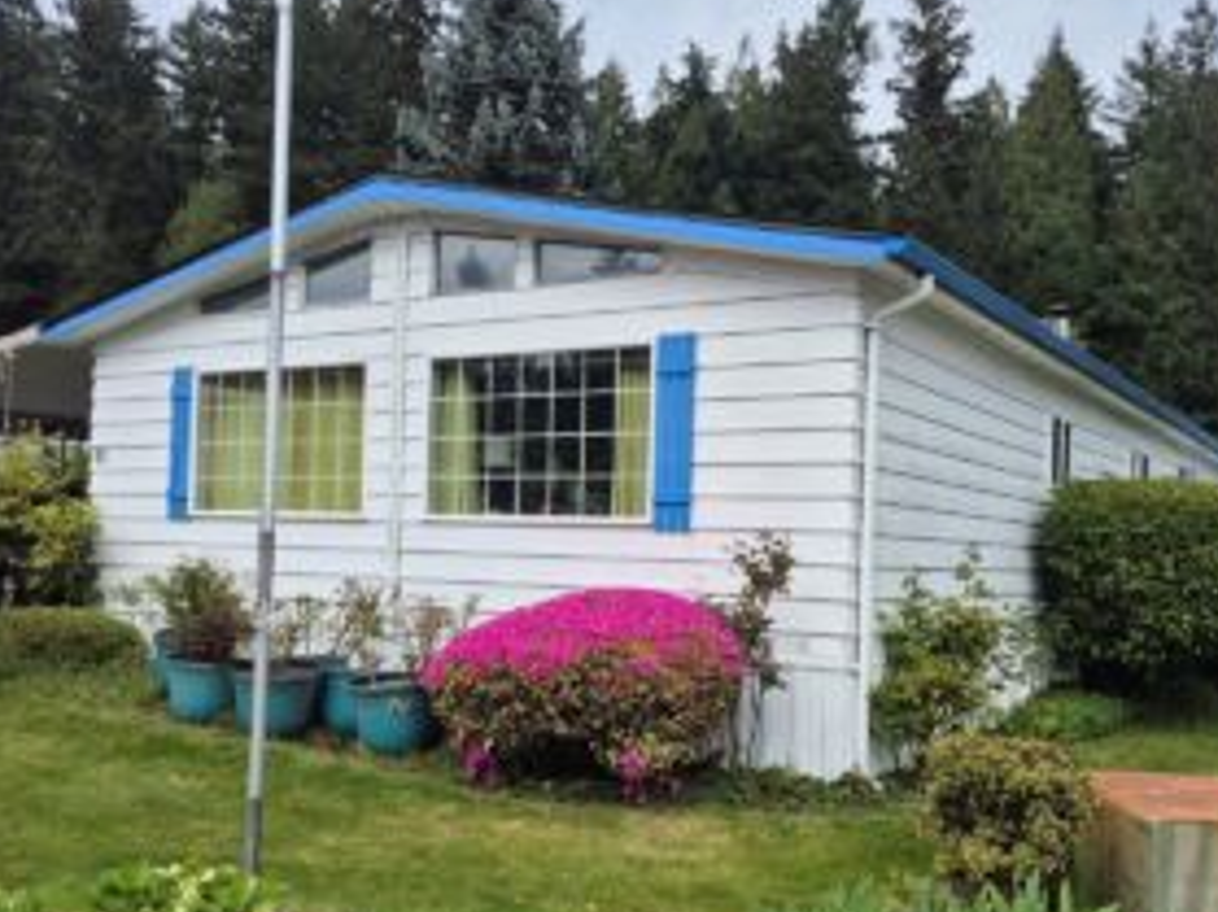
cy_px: 515
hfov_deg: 55.2
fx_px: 1161
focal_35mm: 33
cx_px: 690
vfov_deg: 42.8
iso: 25
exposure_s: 1/1468
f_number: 1.8
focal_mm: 5.4
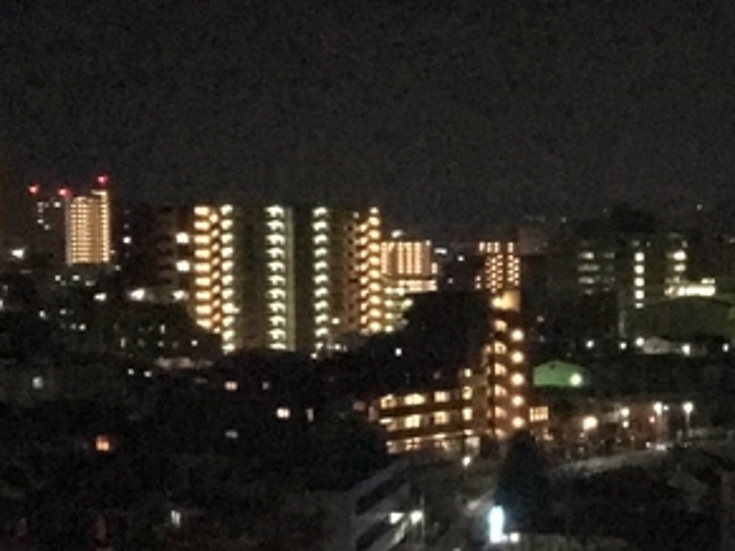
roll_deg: -0.4
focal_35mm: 102
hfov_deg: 18.4
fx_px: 2165
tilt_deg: -5.0
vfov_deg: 14.4
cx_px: 851
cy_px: 404
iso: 1600
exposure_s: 1/16
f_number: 2.2
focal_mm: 4.15
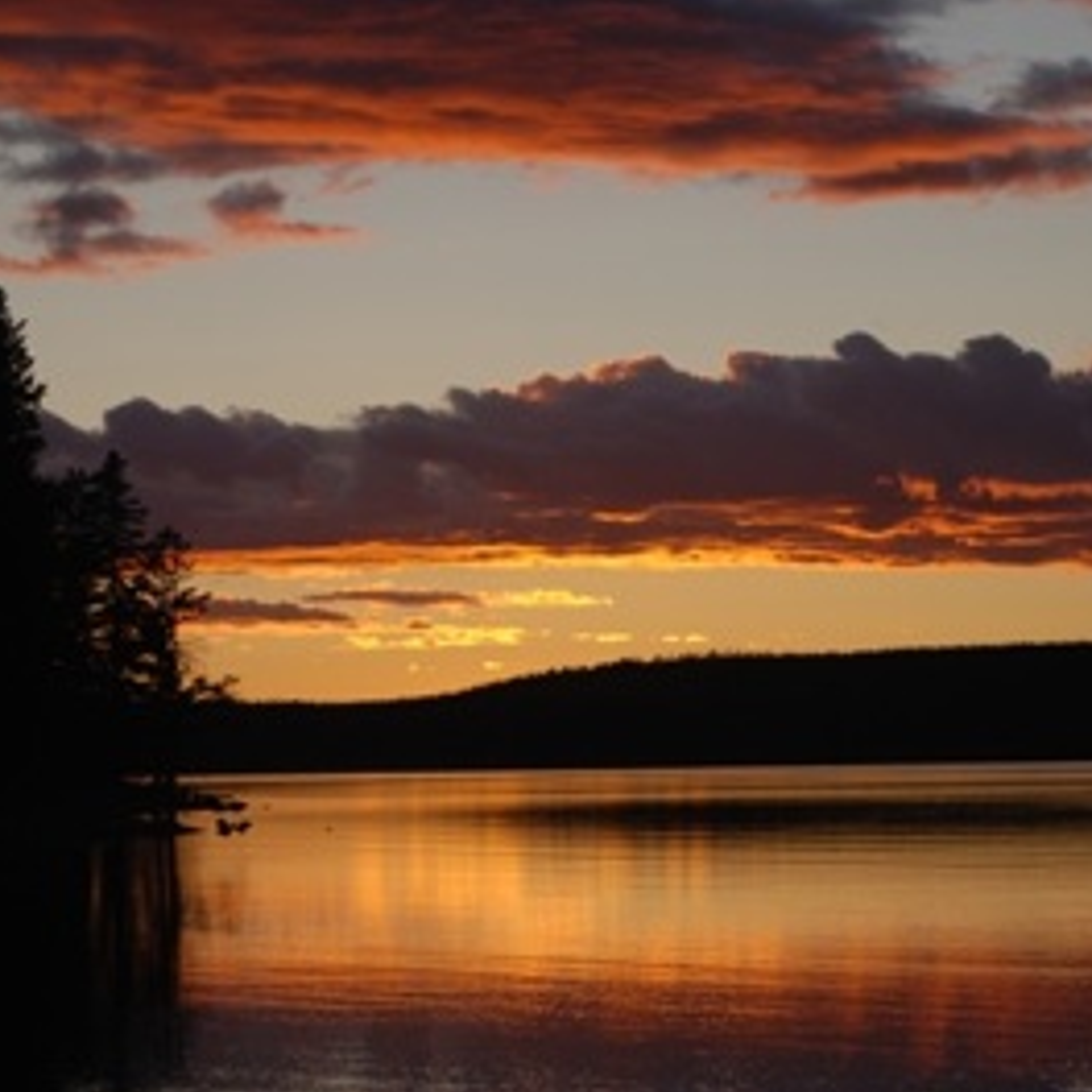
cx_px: 604
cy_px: 548
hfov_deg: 12.9
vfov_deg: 12.9
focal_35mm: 135
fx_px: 4818
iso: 200
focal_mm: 70
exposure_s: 1/160
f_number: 5.6
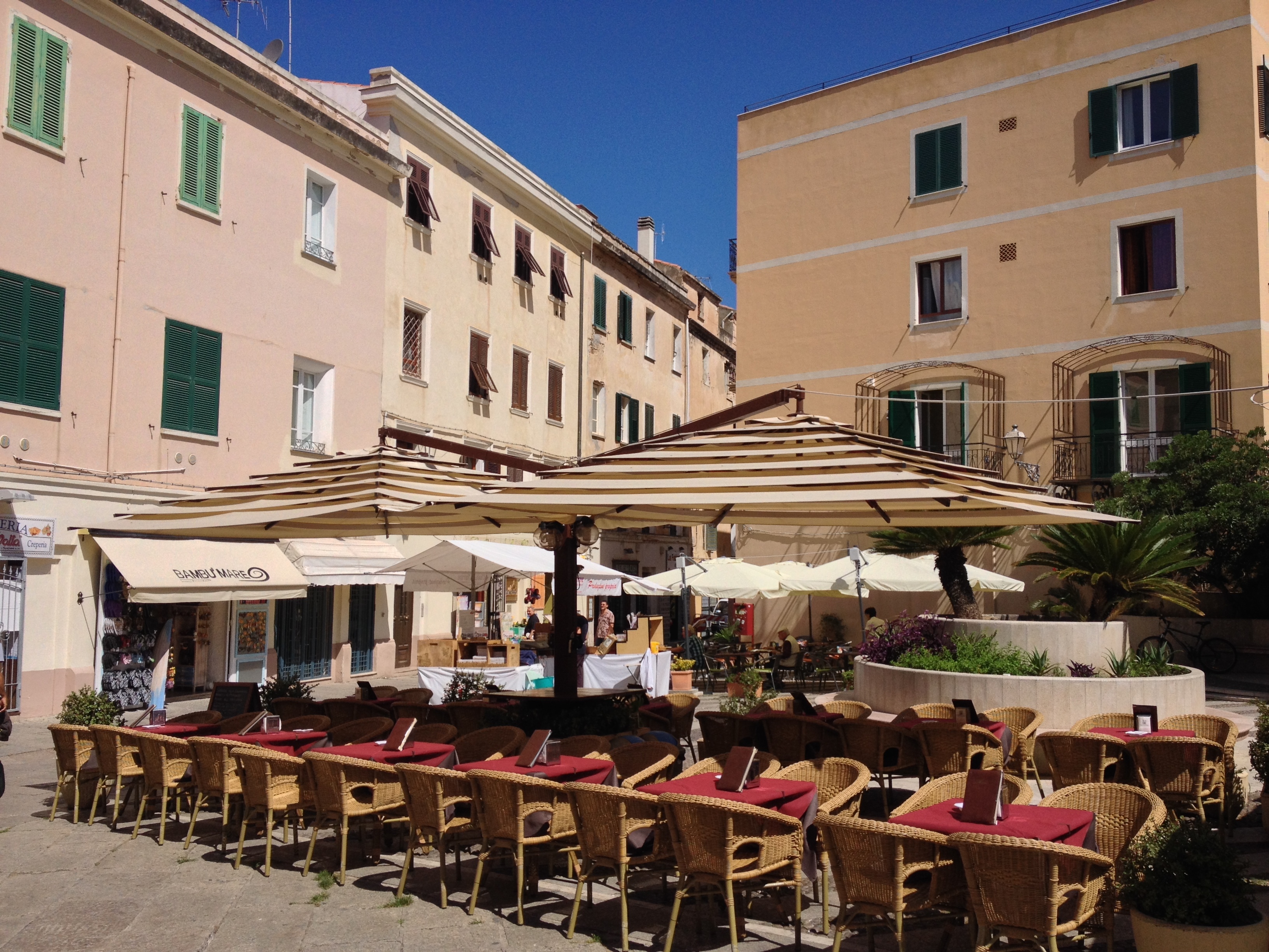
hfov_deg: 52.6
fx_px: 1283
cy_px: 476
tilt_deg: +1.7
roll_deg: -0.4
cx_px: 634
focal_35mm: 35
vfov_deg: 40.7
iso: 50
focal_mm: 4.28
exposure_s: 1/2907
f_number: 2.4
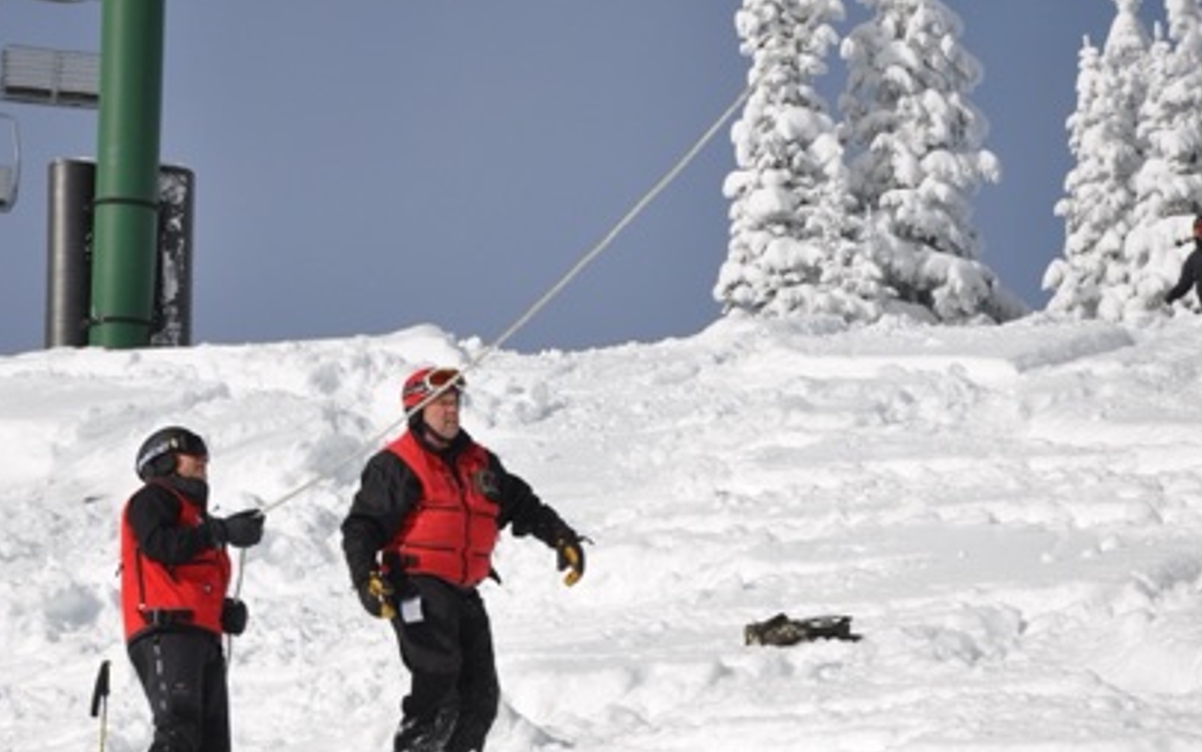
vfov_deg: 6.9
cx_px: 554
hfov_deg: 11.1
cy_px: 451
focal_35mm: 190
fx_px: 6213
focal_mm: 105
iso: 200
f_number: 8
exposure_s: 1/1000
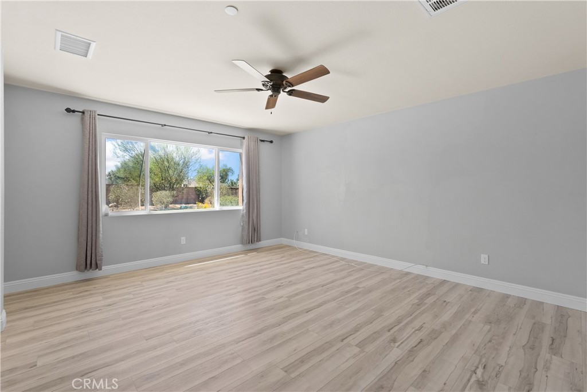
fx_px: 261
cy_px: 196
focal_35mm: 16
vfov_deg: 73.8
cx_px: 294
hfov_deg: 96.7
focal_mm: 16
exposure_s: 1/15
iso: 500
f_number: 5.6
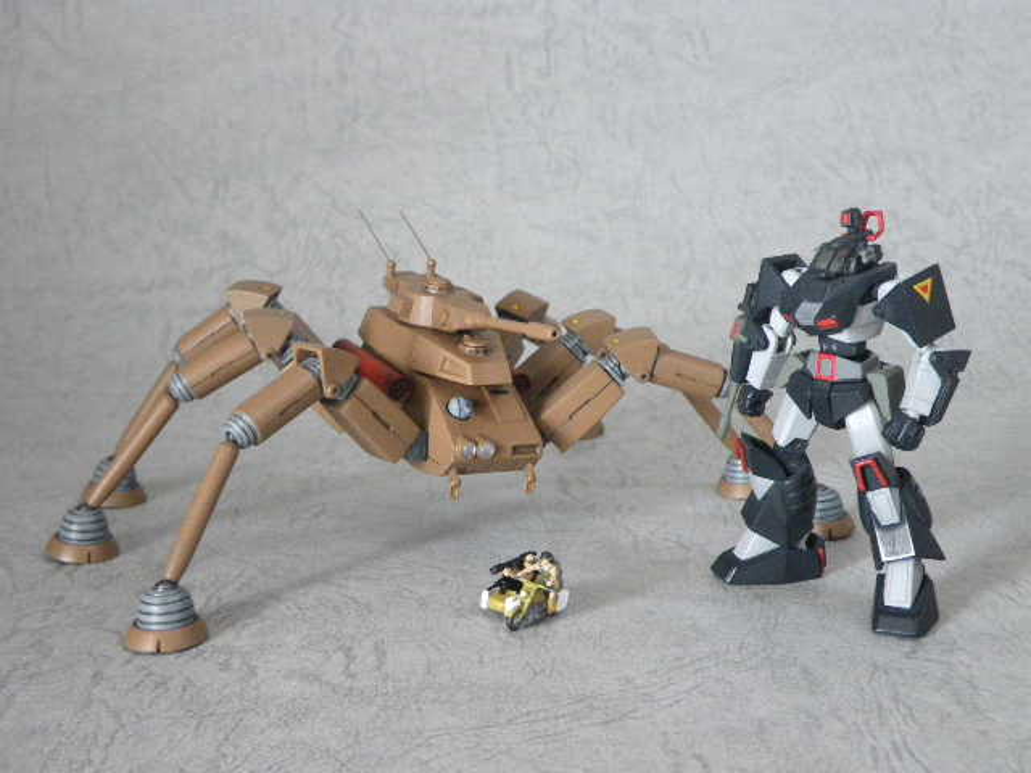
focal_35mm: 51
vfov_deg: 28.6
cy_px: 386
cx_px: 516
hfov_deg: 37.5
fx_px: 1519
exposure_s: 1/60
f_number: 4.4
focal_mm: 9.1
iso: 500
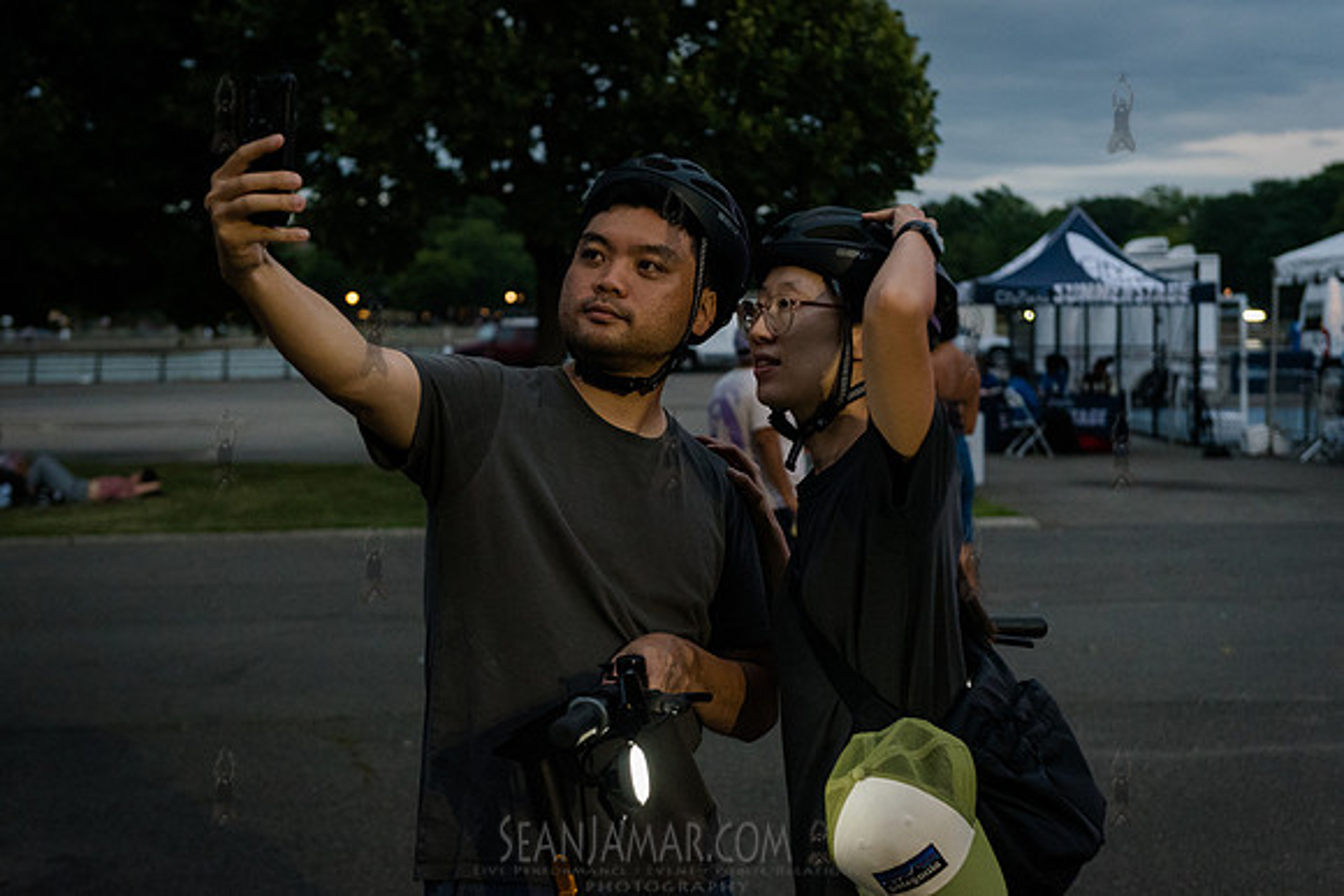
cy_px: 448
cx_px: 672
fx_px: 2392
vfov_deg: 21.2
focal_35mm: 64
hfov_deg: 31.4
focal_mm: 58
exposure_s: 1/250
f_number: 3.5
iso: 5000
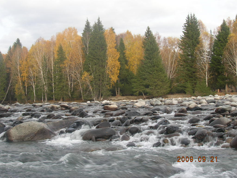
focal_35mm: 50
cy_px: 89
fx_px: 342
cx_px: 118
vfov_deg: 29.1
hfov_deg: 38.2
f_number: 5.6
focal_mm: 8.4
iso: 50
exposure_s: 1/25.3
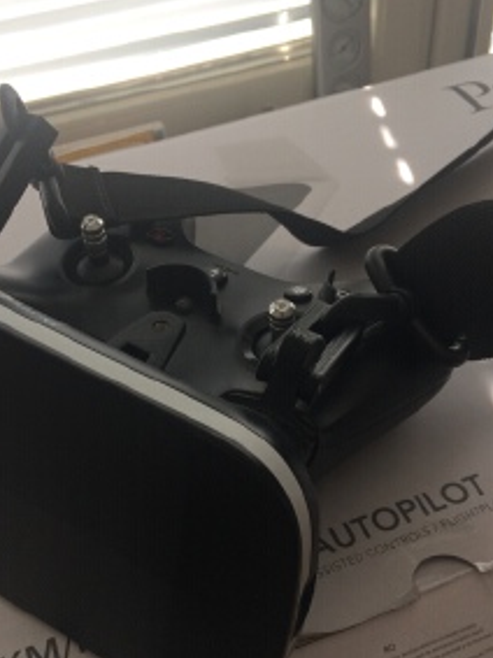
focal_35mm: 41
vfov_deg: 45.8
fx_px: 779
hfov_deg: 35.1
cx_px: 216
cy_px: 351
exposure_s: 1/100
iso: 50
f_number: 2.2
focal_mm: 4.15
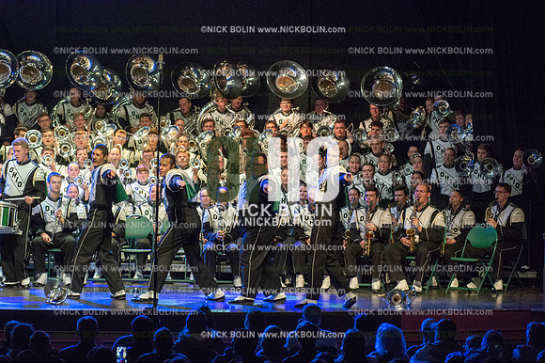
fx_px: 2269
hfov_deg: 13.7
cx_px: 272
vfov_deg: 9.1
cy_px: 182
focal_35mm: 150
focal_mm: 150
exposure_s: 1/400
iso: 8000
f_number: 5.6
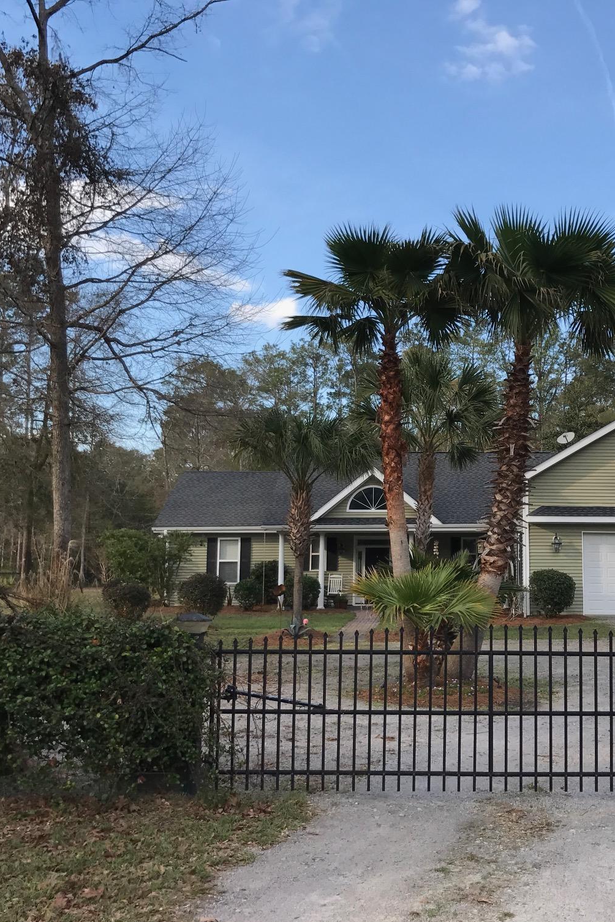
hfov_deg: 33.7
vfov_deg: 49.5
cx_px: 439
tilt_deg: +6.3
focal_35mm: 39
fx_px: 999
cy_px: 463
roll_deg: +0.0
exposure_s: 1/818
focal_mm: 3.99
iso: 20
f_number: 1.8
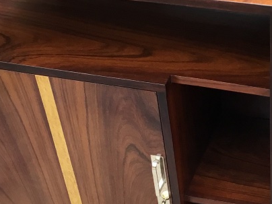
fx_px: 723
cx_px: 230
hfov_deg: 21.0
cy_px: 108
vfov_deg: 16.1
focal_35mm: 92
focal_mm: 3.3
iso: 25
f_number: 2.4
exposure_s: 1/33
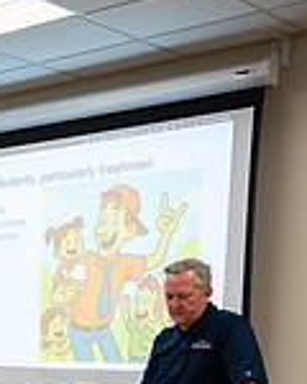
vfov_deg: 20.7
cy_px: 440
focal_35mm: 87
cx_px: -297
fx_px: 988
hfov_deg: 14.7
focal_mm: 24
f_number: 4
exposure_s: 1/250
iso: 1250
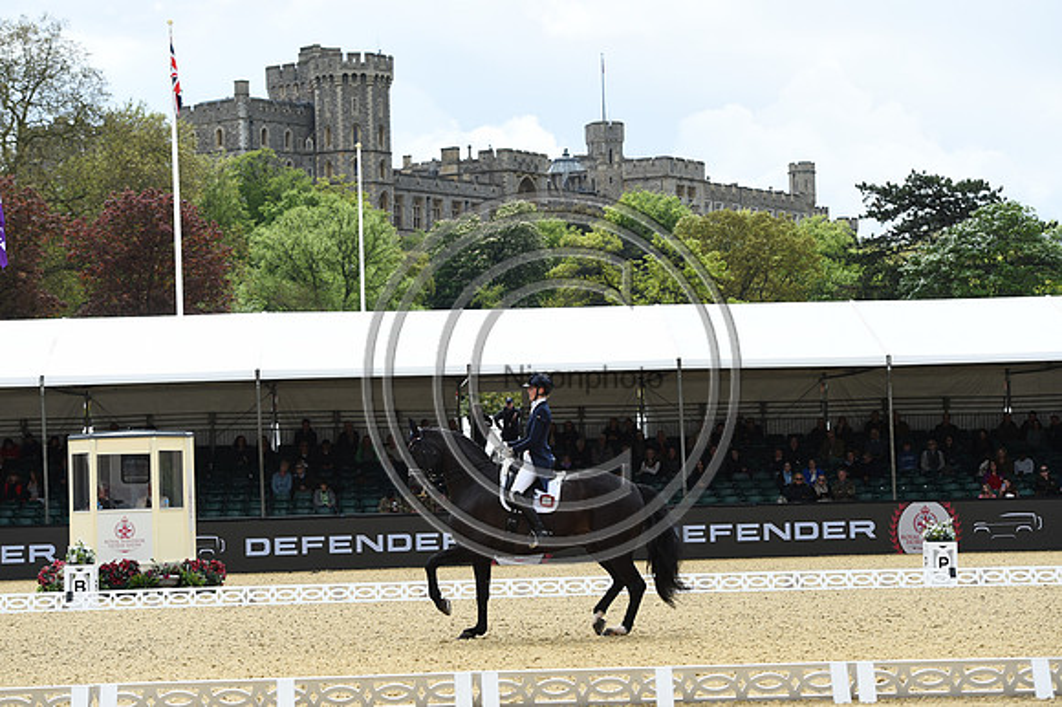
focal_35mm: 100
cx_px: 531
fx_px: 2948
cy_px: 354
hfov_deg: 20.4
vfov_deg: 13.7
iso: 200
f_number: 5
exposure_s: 1/1250
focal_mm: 100
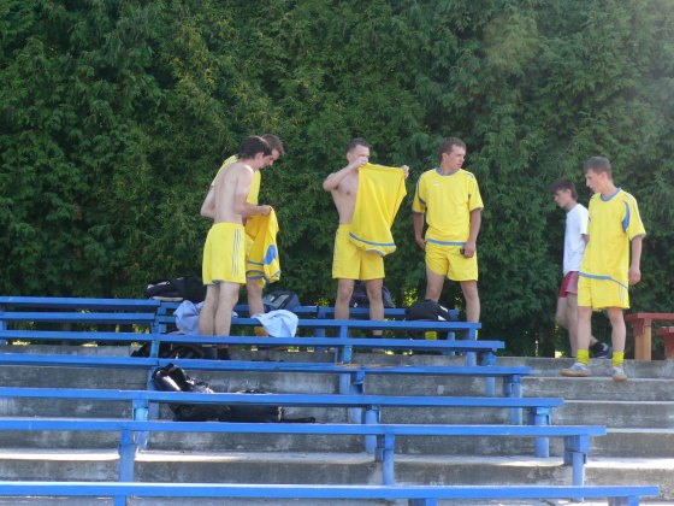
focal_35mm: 67
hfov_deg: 29.0
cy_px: 253
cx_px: 337
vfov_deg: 21.9
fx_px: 1305
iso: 100
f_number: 4
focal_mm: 10.7
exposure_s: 1/160
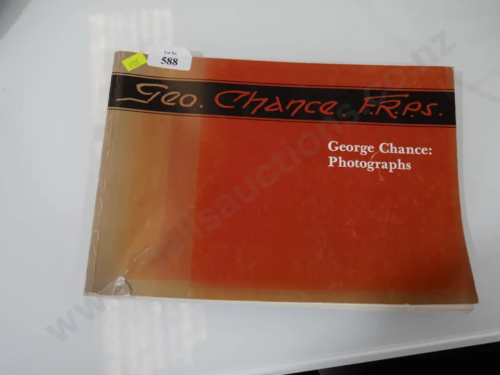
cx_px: 250
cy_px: 188
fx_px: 578
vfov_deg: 36.0
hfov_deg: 46.8
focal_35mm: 40
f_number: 4.4
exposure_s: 1/60
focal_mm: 20
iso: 250
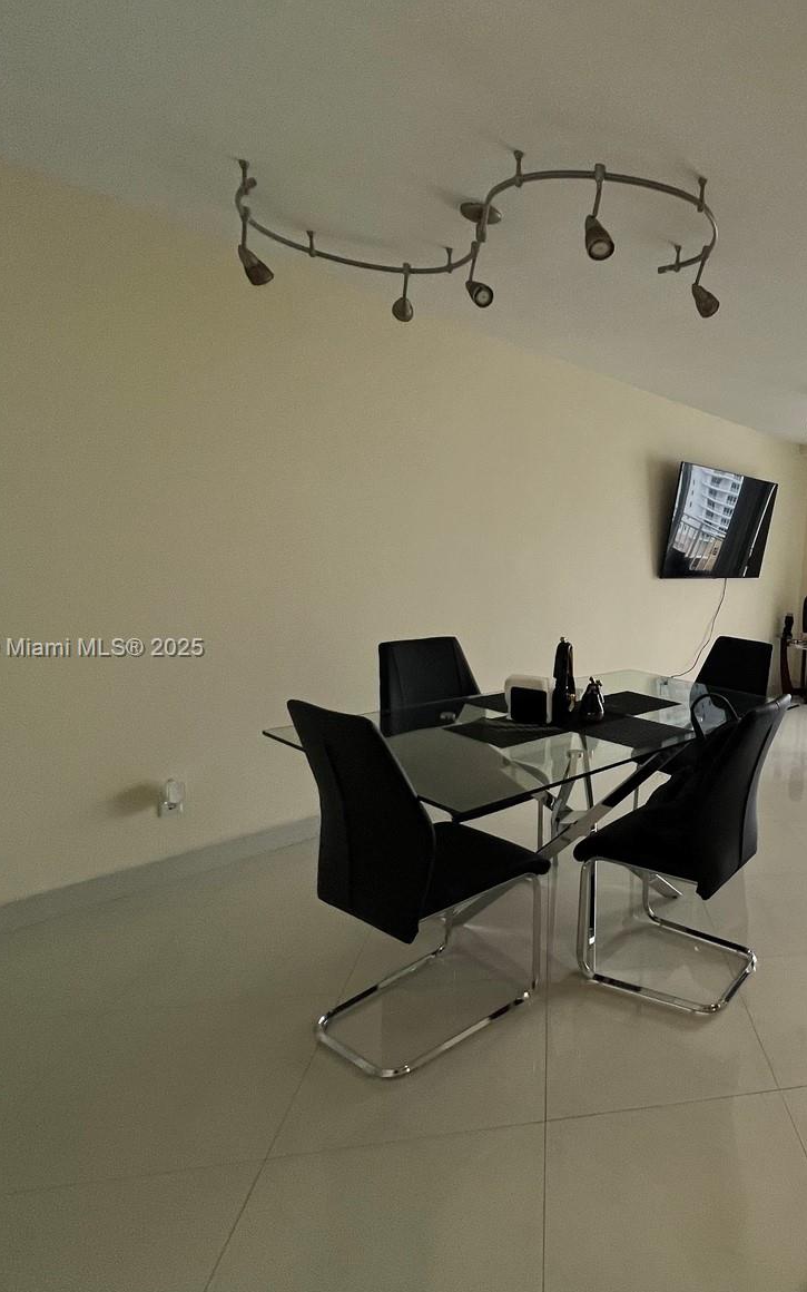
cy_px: 649
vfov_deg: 88.0
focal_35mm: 19
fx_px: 669
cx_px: 738
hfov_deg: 53.7
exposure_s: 1/120
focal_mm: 1.57
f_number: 1.8
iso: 160
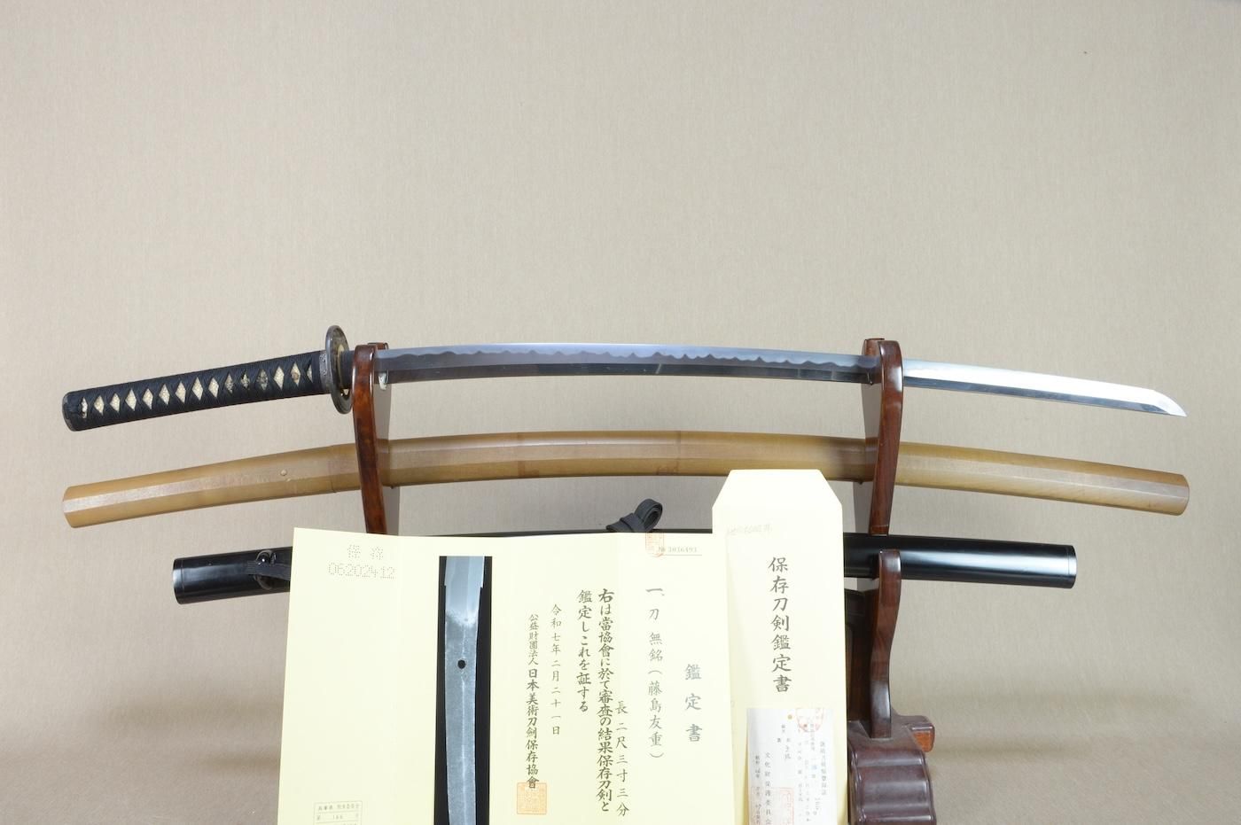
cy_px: 412
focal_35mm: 30
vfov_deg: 43.5
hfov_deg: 62.0
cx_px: 620
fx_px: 1033
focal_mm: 20
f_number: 11
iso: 400
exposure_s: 1/2
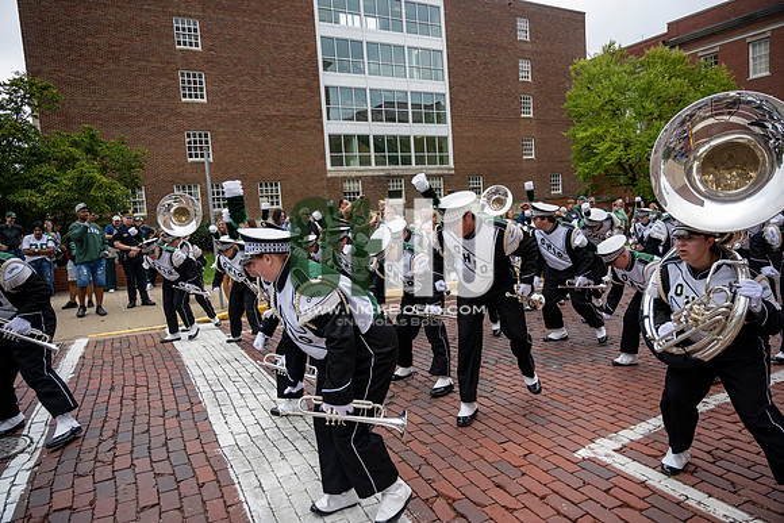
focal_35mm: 24
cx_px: 392
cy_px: 262
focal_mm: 24
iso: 500
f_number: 4
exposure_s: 1/1600
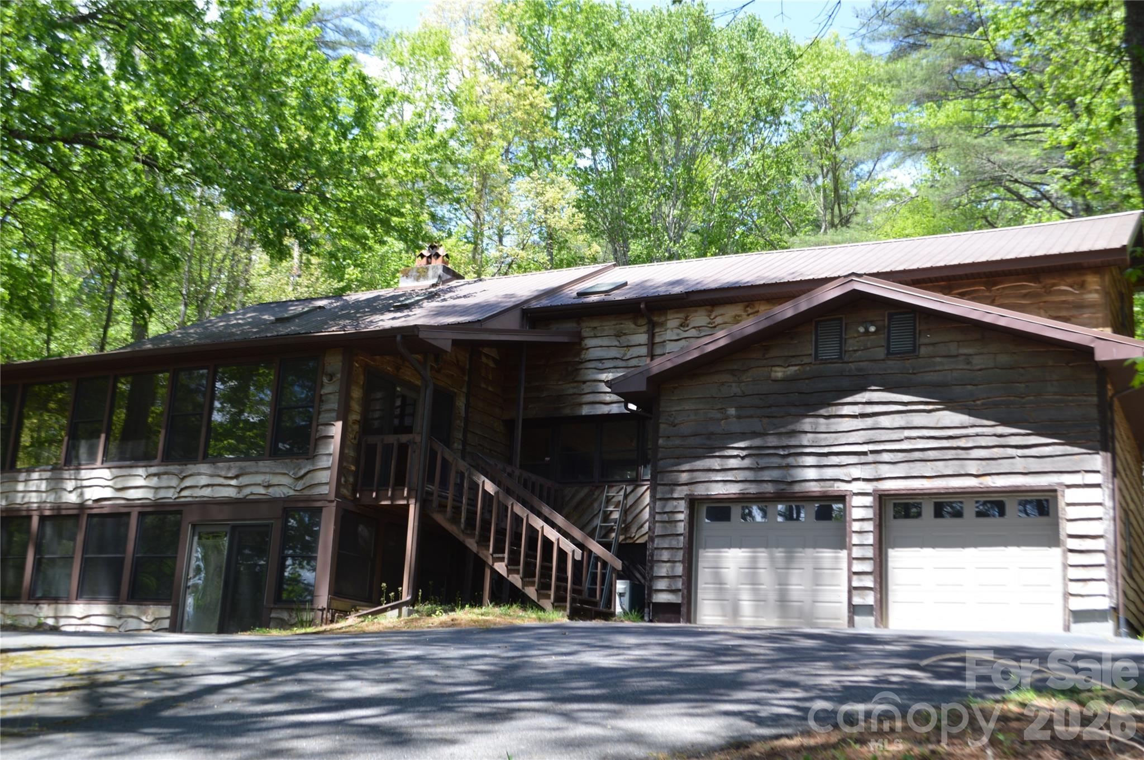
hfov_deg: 49.6
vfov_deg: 34.1
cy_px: 380
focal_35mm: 39
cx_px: 572
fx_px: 1238
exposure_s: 1/125
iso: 140
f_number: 5.6
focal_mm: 26
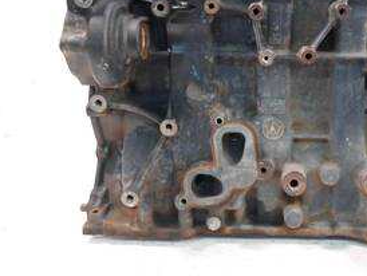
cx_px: 264
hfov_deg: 43.7
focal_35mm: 42
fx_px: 446
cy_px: 100
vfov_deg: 34.2
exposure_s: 1/60
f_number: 3.5
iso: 2000
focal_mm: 12
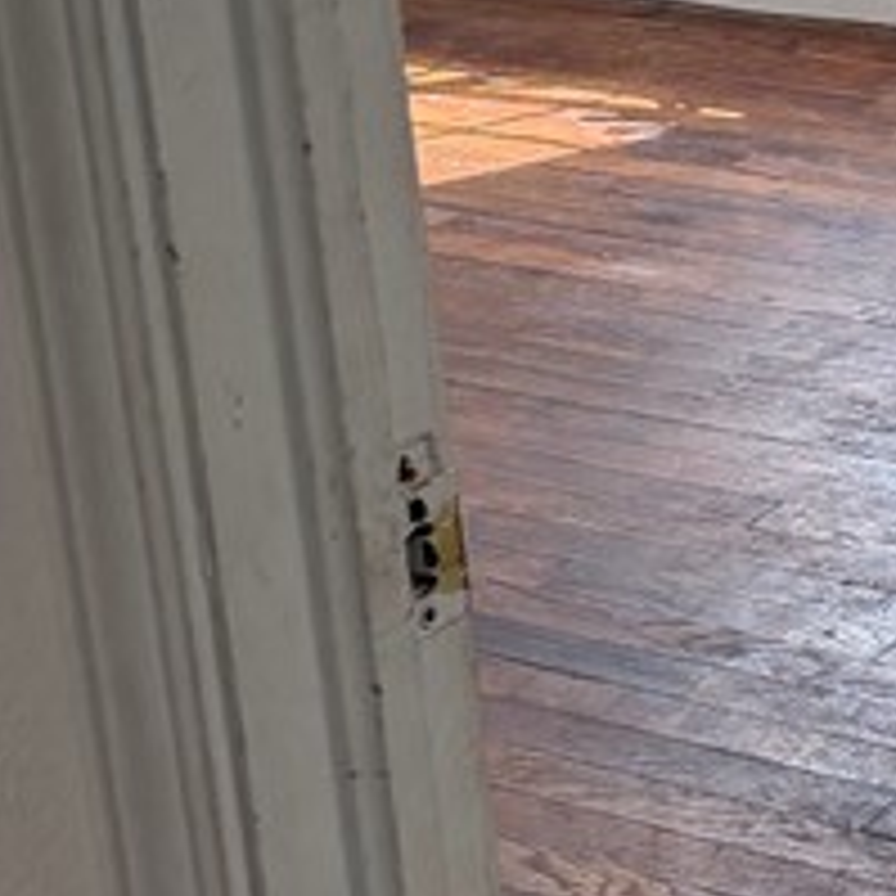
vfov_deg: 15.6
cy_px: -36
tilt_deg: -17.6
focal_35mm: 109
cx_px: 1436
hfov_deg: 14.6
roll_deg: +1.7
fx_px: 3192
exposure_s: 1/229
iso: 160
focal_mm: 6.76
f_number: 1.78
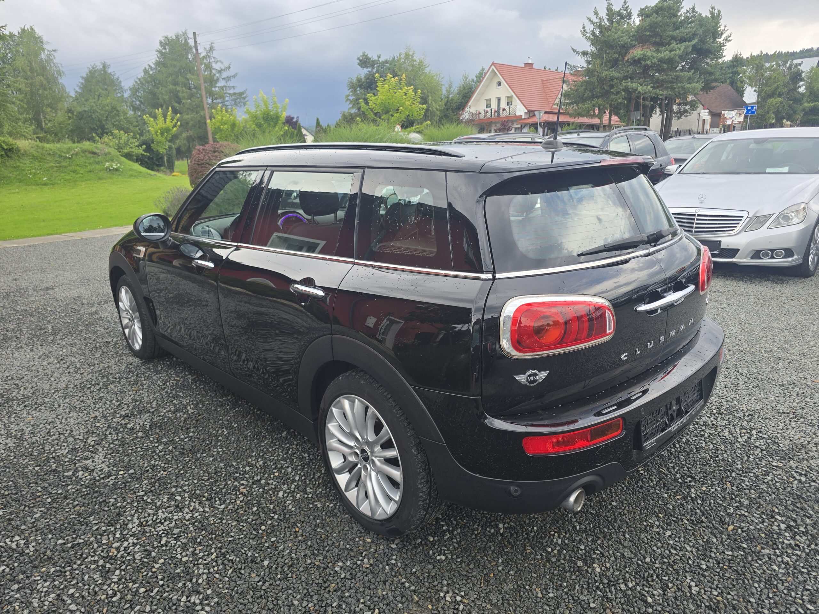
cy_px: 307
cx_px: 410
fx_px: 544
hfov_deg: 73.9
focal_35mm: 23
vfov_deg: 58.9
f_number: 1.7
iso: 12
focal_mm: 6.3
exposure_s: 1/180
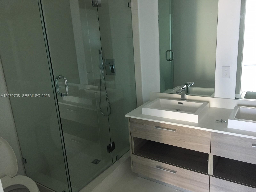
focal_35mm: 29
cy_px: 96
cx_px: 128
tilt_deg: -14.8
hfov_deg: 61.7
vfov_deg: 48.2
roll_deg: +3.4
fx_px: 214
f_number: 2.2
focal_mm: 4.15
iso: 125
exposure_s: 1/30
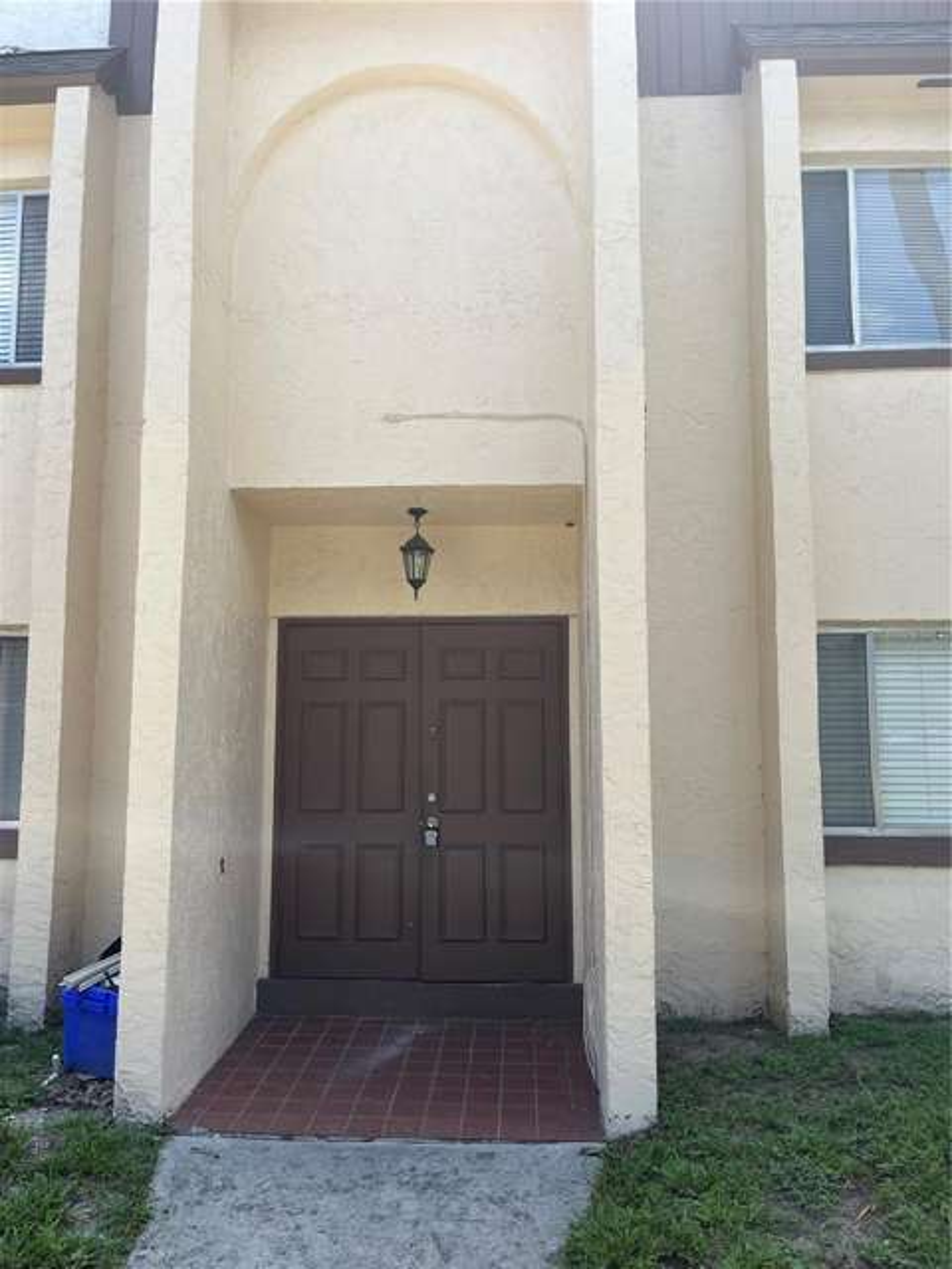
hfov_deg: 53.1
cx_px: 476
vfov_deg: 67.3
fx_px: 953
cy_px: 634
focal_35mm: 26
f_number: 1.6
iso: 50
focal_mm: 5.1
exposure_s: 1/1056
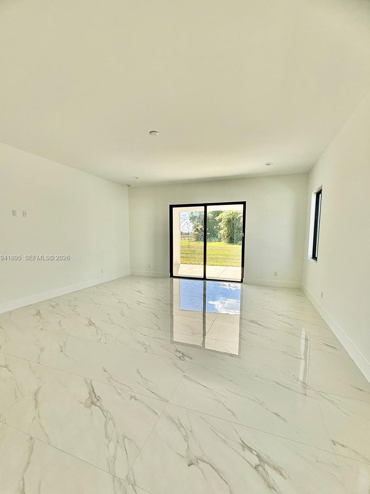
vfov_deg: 98.1
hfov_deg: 81.7
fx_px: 214
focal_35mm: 15
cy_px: 258
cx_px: 186
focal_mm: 2.22
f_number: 2.2
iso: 50
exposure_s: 1/424
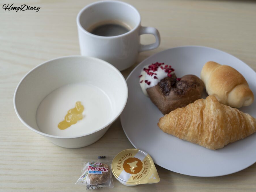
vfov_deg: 27.5
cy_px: 97
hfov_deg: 36.1
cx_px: 141
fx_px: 392
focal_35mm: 53
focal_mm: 48
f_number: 5.6
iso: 100
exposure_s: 1/60
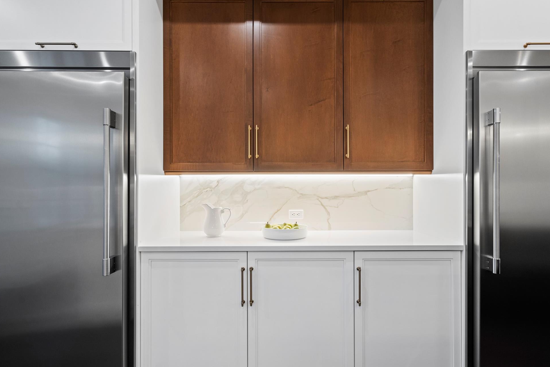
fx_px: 260
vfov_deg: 70.4
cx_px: 284
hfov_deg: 93.2
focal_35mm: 17
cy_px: 185
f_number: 6.3
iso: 500
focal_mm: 16
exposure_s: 1/10
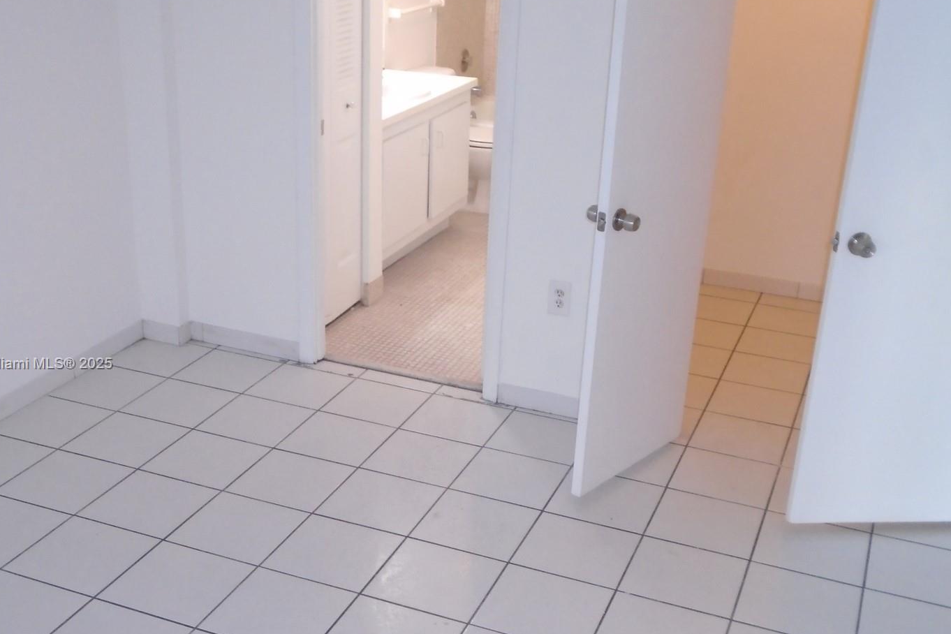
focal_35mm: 44
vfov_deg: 30.5
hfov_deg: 44.5
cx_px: 448
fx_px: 1162
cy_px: 364
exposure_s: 1/40
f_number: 3.8
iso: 400
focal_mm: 6.4
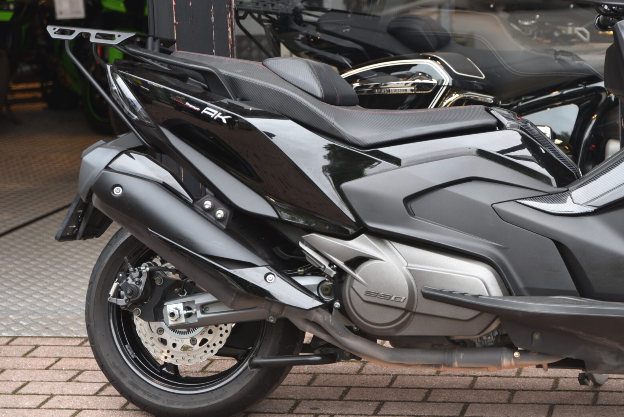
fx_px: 1751
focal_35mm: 101
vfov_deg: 13.6
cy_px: 151
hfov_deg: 20.0
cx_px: 494
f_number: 2.8
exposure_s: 1/30
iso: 100
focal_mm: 62
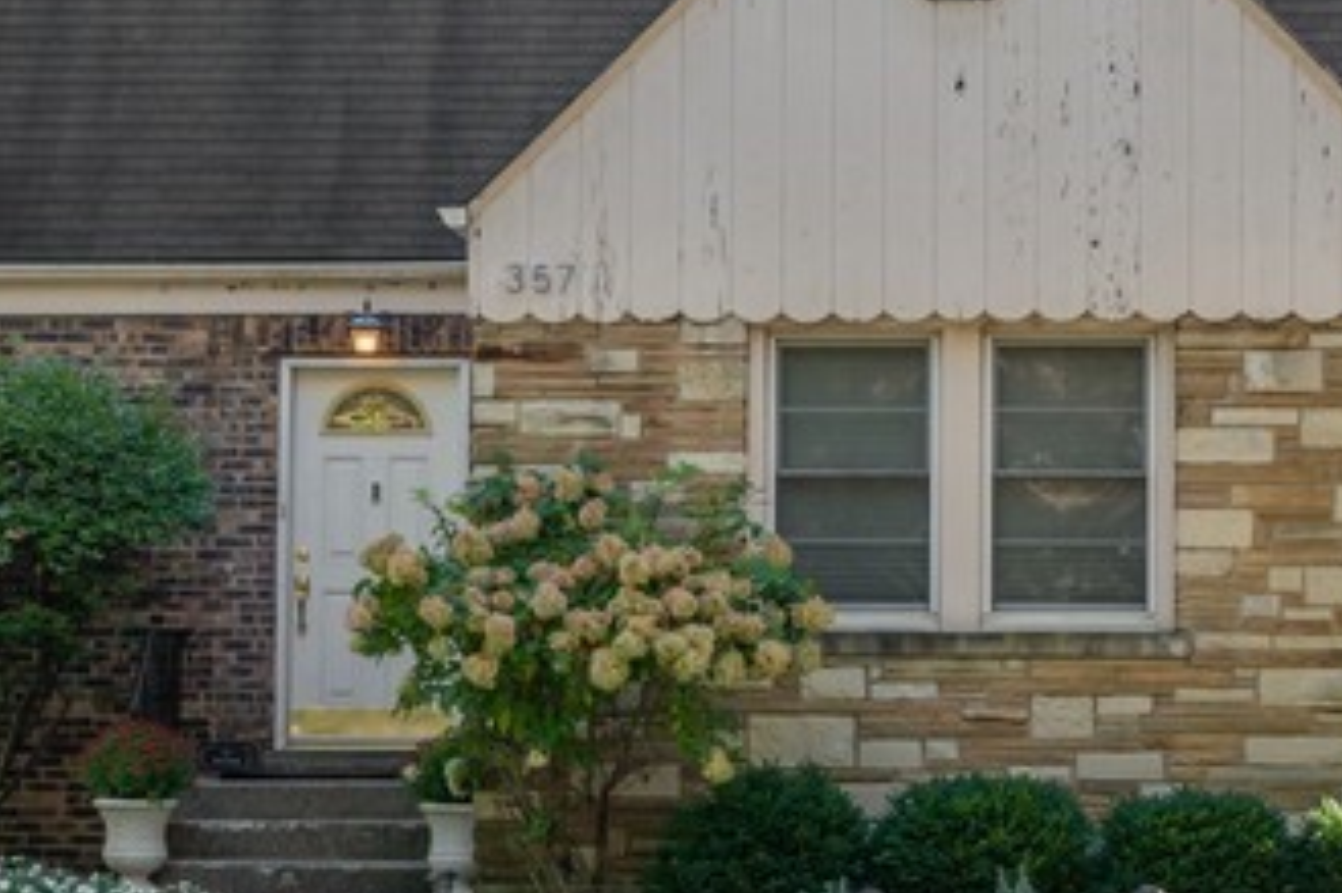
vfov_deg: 9.4
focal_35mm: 145
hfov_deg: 14.2
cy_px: 249
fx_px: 5402
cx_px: 555
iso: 200
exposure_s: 1/60
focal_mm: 53
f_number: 9.5
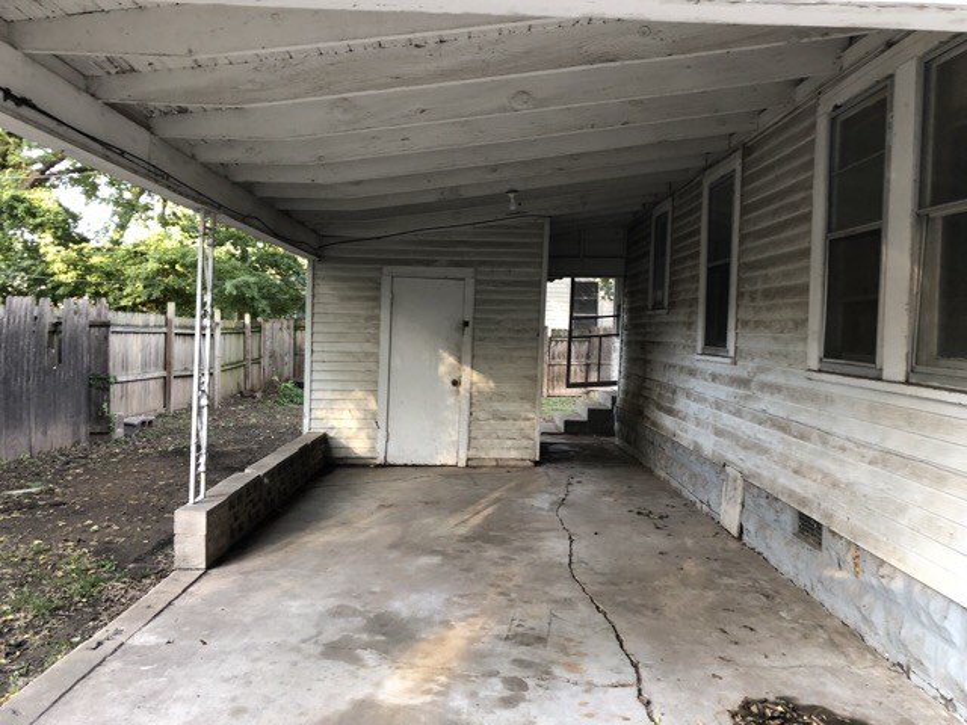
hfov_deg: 63.4
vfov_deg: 49.7
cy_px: 362
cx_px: 484
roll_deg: -1.1
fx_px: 782
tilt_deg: -2.0
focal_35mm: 28
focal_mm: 4
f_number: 1.8
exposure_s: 1/20
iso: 40
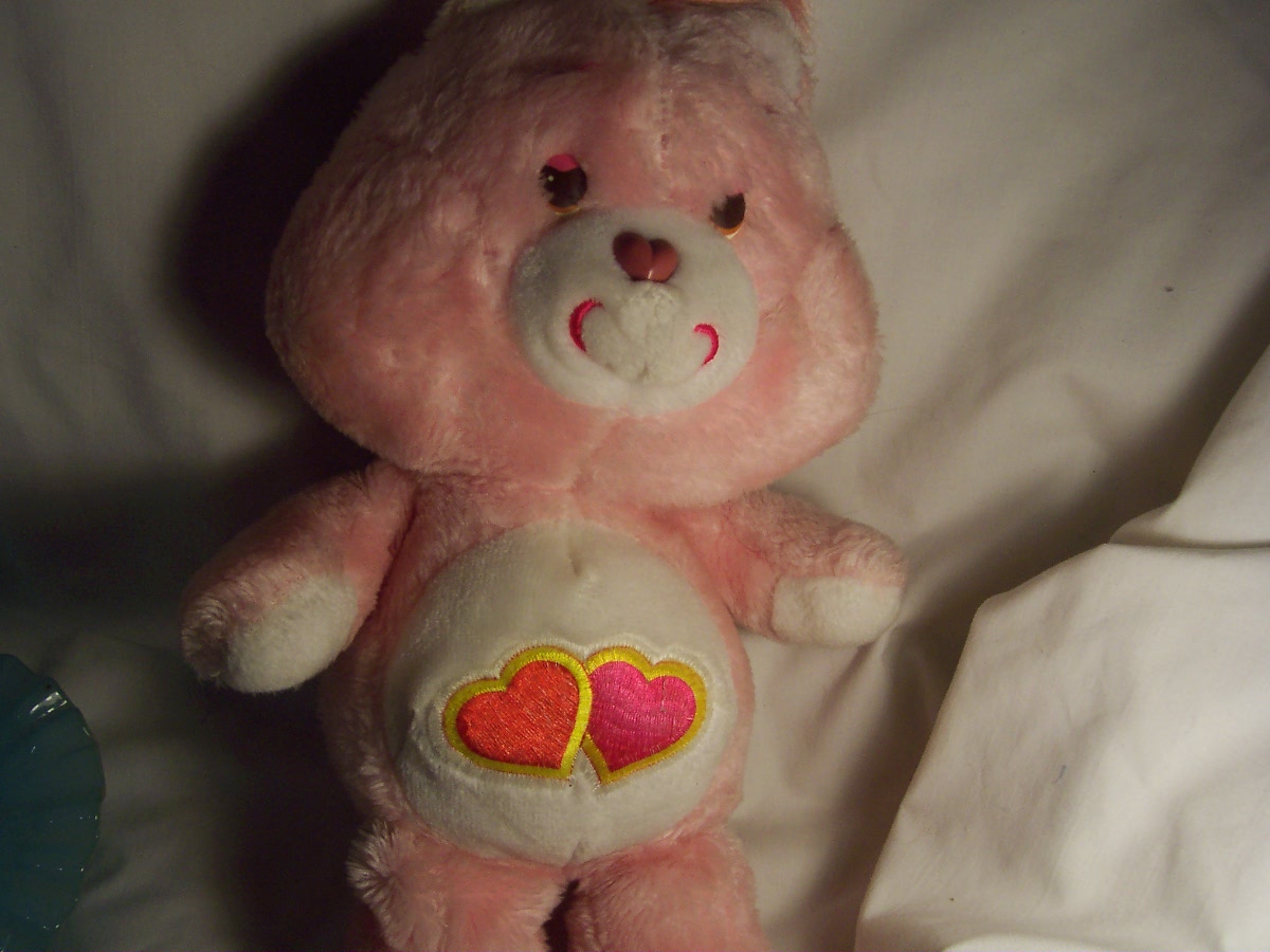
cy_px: 476
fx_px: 1357
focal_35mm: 37
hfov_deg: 50.1
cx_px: 635
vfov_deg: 38.7
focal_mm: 5.6
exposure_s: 1/350
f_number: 2.8
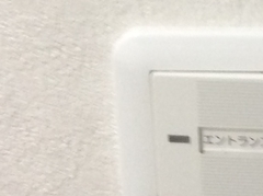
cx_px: 401
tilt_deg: -16.6
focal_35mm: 160
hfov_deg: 11.8
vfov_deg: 9.0
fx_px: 1213
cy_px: -99
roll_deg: -0.5
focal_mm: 3.3
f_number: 2.4
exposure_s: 1/24
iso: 125
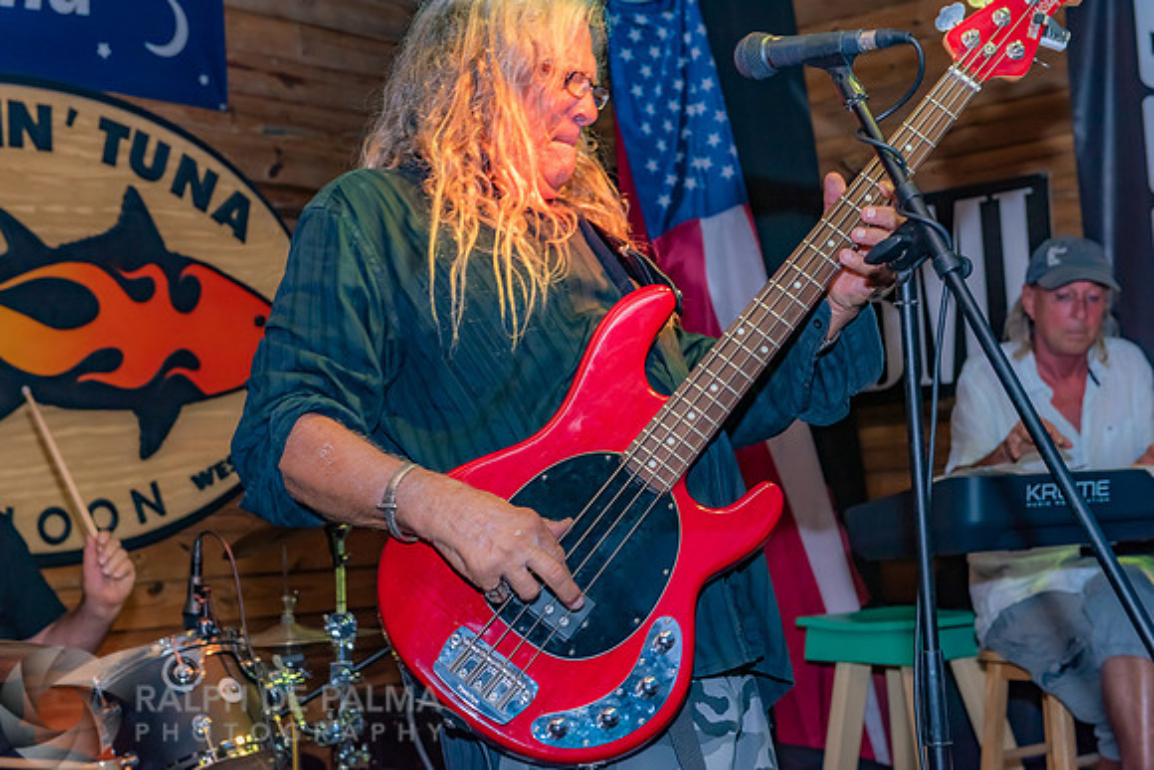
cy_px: 385
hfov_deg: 34.5
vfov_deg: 23.4
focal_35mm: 58
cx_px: 577
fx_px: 1860
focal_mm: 58
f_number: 5.6
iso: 1000
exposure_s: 1/160
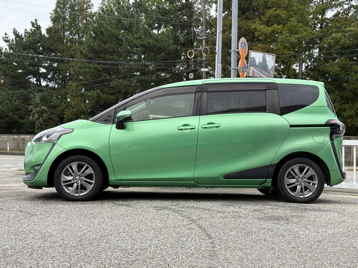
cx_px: 179
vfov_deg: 30.3
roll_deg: -1.5
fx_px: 496
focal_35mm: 48
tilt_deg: +1.3
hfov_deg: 39.7
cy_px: 134
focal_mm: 6.76
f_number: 1.78
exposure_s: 1/1513
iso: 80
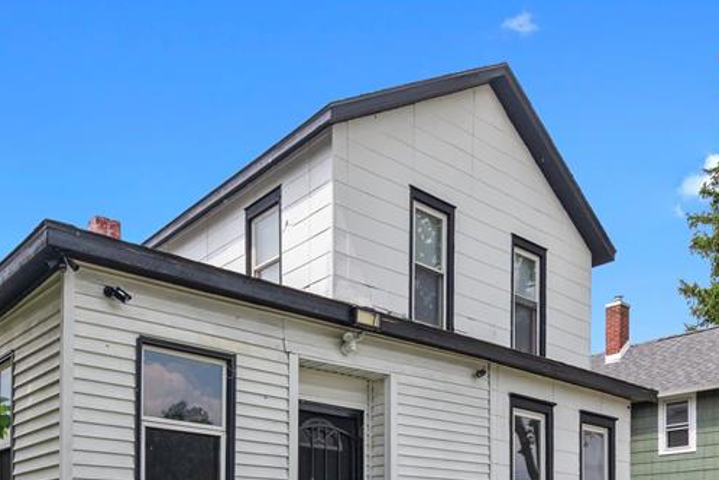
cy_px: 481
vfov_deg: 34.5
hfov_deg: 54.1
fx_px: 699
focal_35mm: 35
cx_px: 291
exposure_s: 1/400
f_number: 9
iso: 400
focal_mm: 17
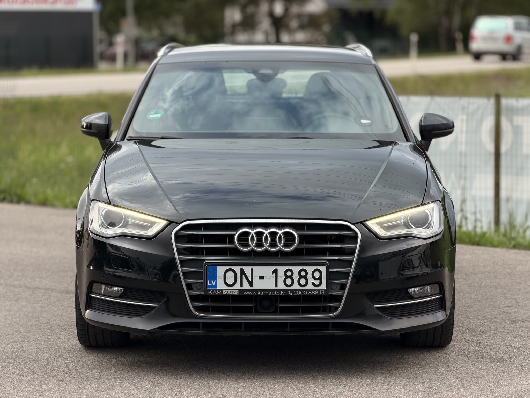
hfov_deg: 19.6
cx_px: 265
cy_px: 199
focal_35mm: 100
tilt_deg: -6.3
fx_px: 1531
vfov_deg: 14.8
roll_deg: +0.2
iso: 50
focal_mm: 16.89
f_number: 2.8
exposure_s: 1/326
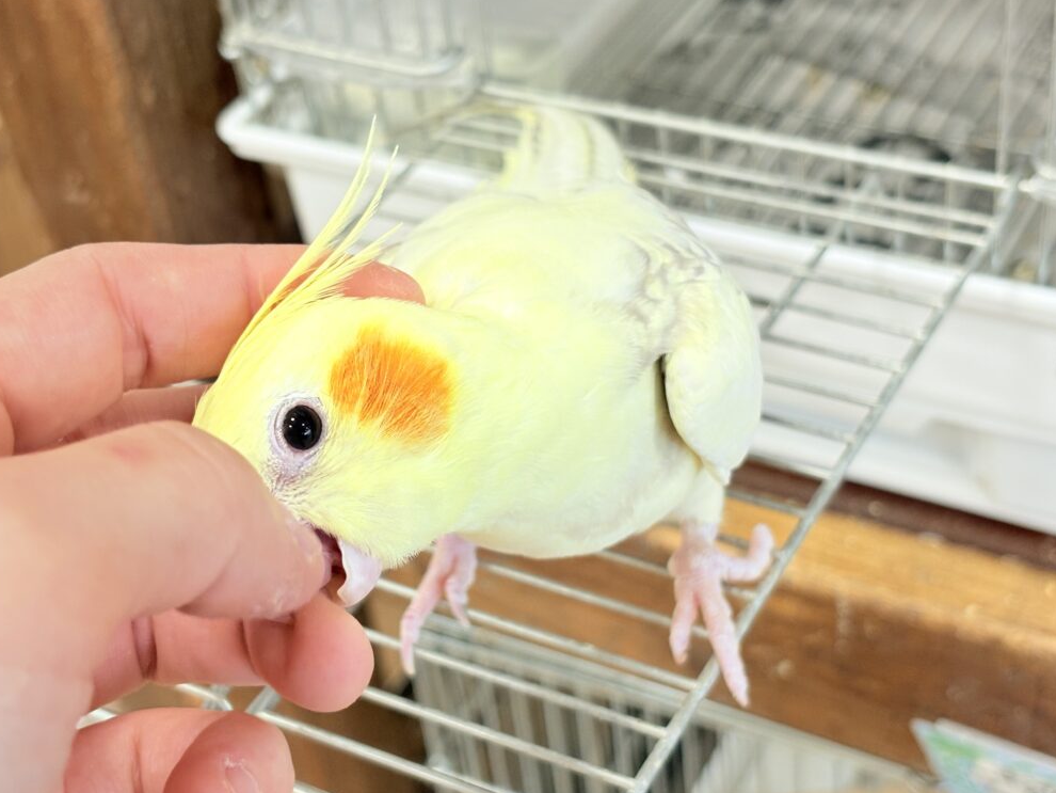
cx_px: 490
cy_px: 388
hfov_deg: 30.7
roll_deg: +8.5
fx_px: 1922
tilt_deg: -37.2
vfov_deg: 23.3
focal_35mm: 63
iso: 64
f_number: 1.6
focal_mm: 5.96
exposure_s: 1/50
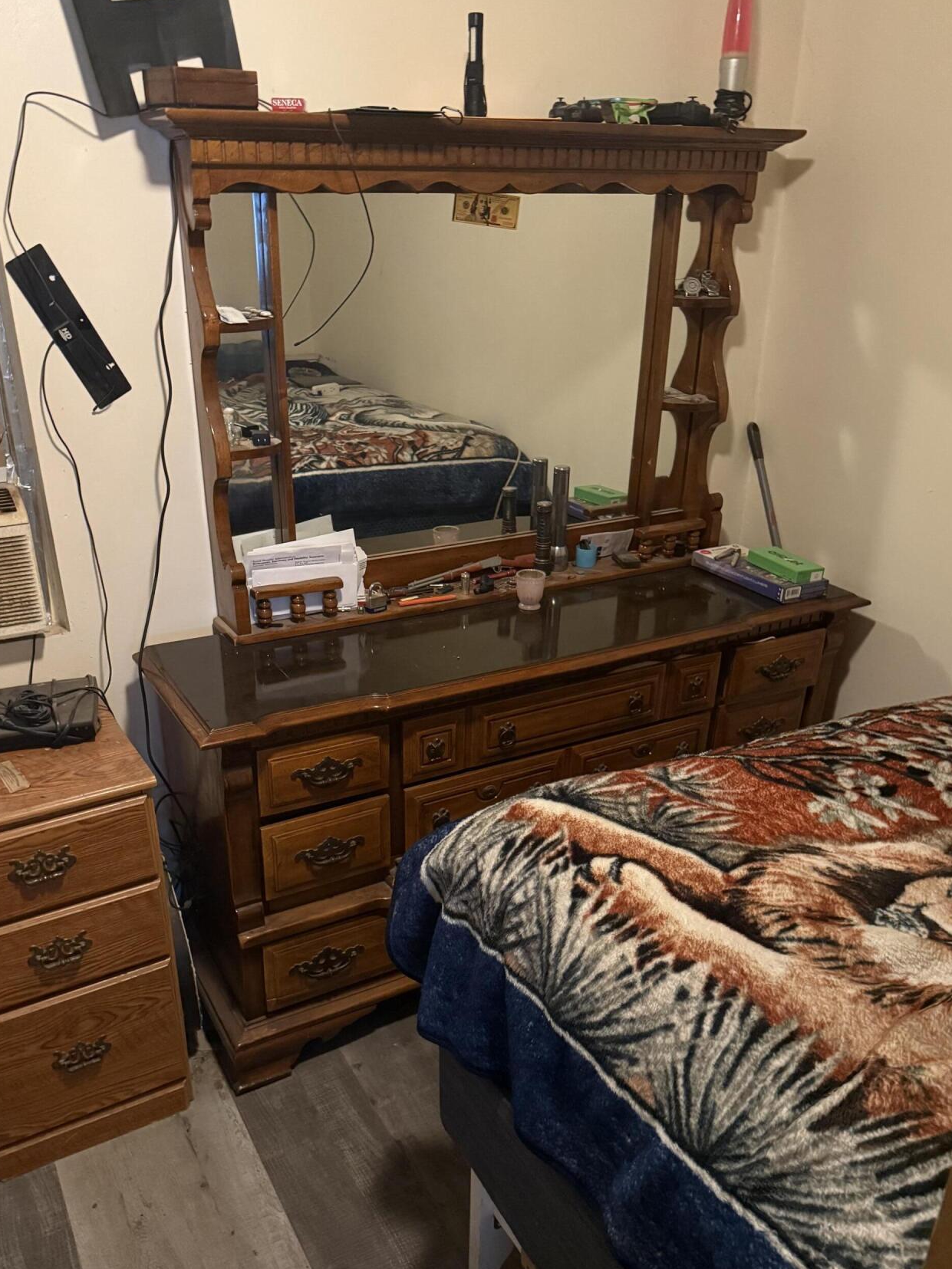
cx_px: 456
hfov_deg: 48.2
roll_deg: +0.0
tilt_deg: -27.2
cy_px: 750
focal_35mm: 29
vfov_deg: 61.2
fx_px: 1064
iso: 1000
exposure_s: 1/30
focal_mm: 6.76
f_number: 1.78
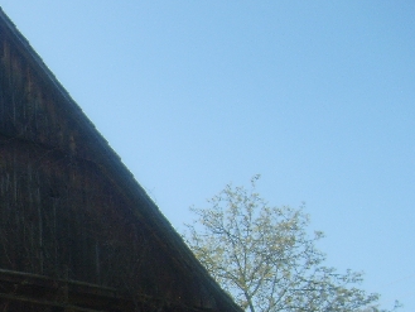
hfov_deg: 21.9
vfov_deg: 16.8
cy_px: 352
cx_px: -30
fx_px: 1019
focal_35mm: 85
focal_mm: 5.8
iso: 50
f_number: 2.8
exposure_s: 1/750
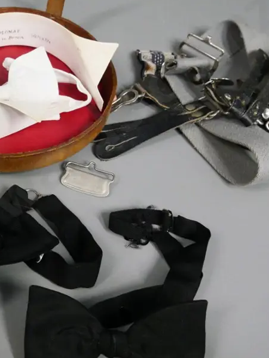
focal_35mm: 41
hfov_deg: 33.4
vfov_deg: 45.7
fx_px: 424
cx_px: 28
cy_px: 188
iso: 3200
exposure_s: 1/100
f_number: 4.5
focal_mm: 12
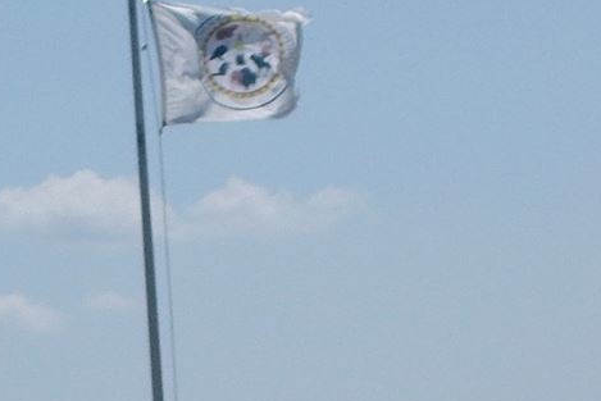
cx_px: -32
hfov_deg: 6.0
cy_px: 614
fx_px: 5761
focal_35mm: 345
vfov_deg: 4.0
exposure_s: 1/125
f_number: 14.5
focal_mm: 13.5
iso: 80
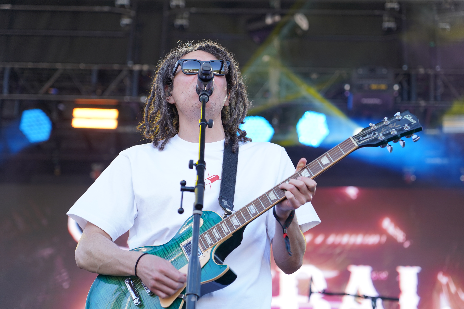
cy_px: 154
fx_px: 1353
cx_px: 232
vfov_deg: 13.0
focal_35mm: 105
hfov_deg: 19.5
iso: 200
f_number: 4
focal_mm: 105
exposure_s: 1/125
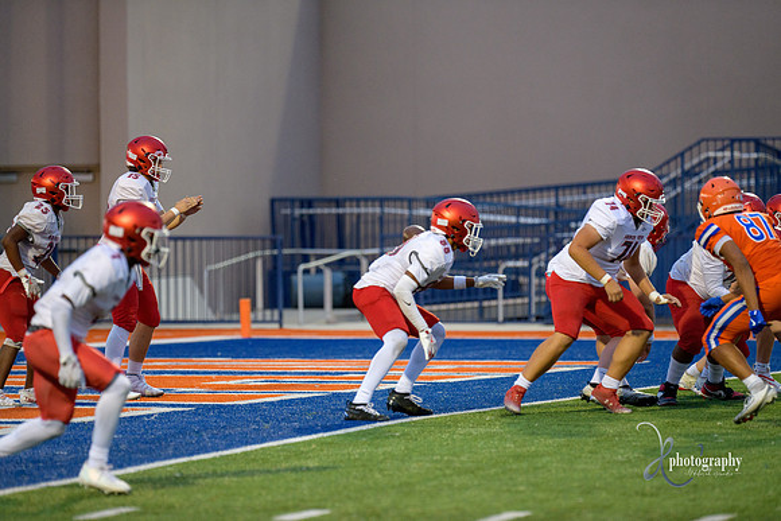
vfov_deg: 6.2
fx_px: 4774
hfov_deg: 9.4
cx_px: 390
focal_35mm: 220
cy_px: 260
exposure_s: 1/800
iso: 720
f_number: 2.8
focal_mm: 220
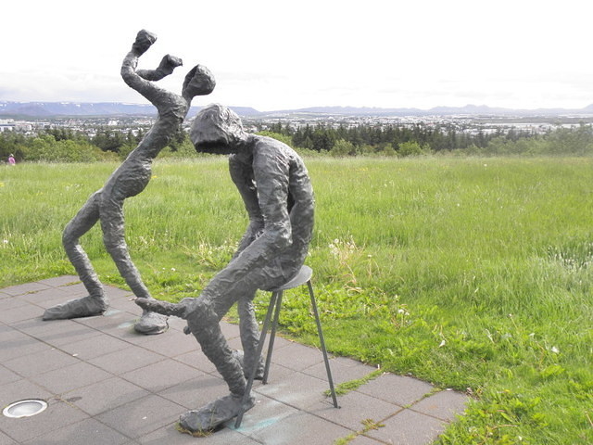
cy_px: 222
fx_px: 668
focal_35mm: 39
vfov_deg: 36.8
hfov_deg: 47.9
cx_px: 296
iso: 64
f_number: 4.5
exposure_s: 1/160
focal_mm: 7.07
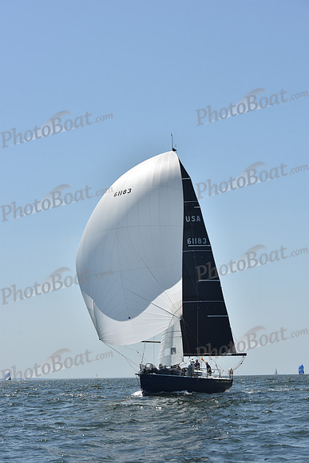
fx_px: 1055
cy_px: 232
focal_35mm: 82
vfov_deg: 24.8
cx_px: 154
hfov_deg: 16.7
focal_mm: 82
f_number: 9
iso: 250
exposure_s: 1/1250
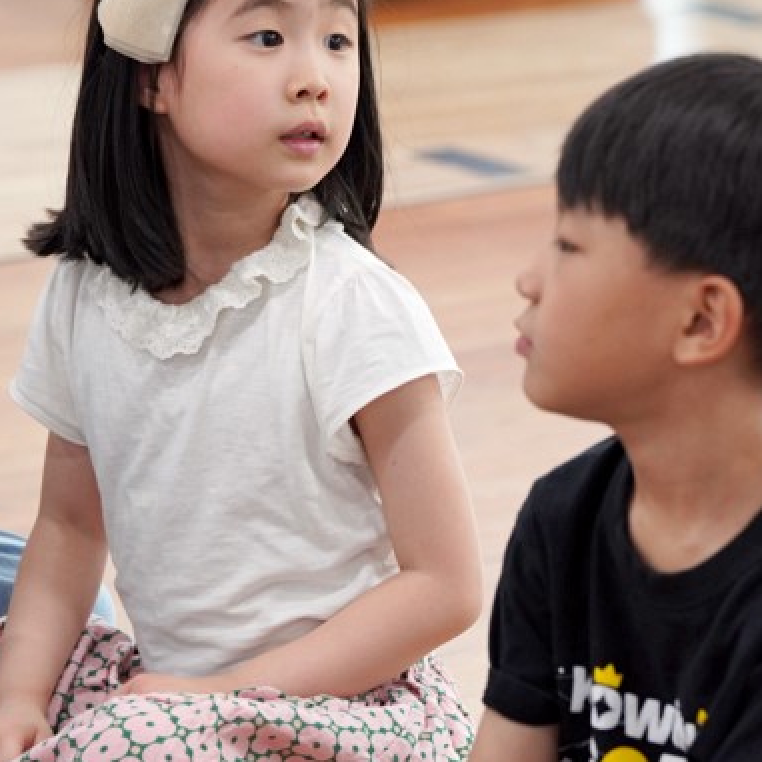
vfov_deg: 6.8
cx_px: 434
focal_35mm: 257
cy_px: 298
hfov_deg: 6.8
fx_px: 6401
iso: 1600
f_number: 4
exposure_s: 1/160
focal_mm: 128
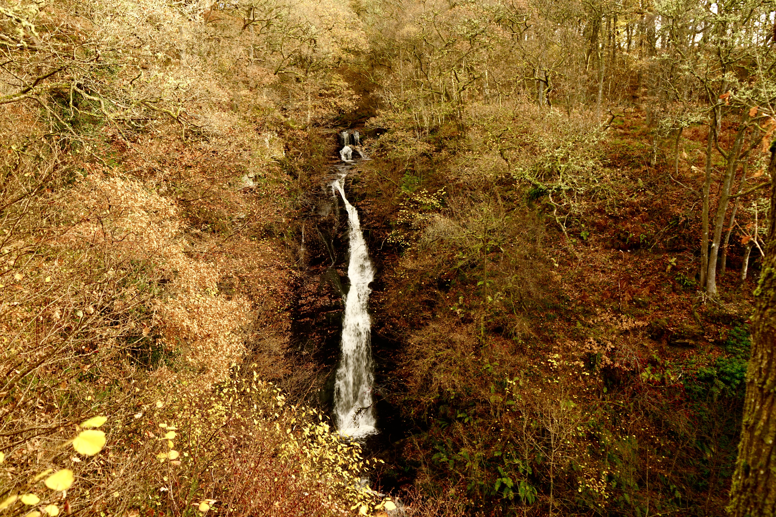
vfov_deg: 45.0
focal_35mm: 29
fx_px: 625
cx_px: 388
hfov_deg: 63.7
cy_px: 258
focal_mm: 29
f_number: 4
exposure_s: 1/60
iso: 125
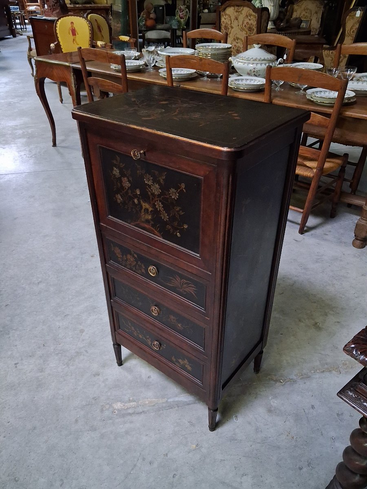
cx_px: 184
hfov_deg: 51.4
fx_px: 382
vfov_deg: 65.3
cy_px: 244
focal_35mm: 27
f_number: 1.8
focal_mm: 4
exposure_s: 1/24
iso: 800
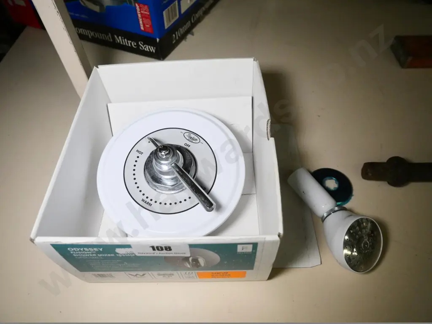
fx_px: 300
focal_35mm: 24
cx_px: 216
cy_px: 162
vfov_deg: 56.8
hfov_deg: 71.6
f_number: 3.5
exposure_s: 1/1300
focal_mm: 12
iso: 3200
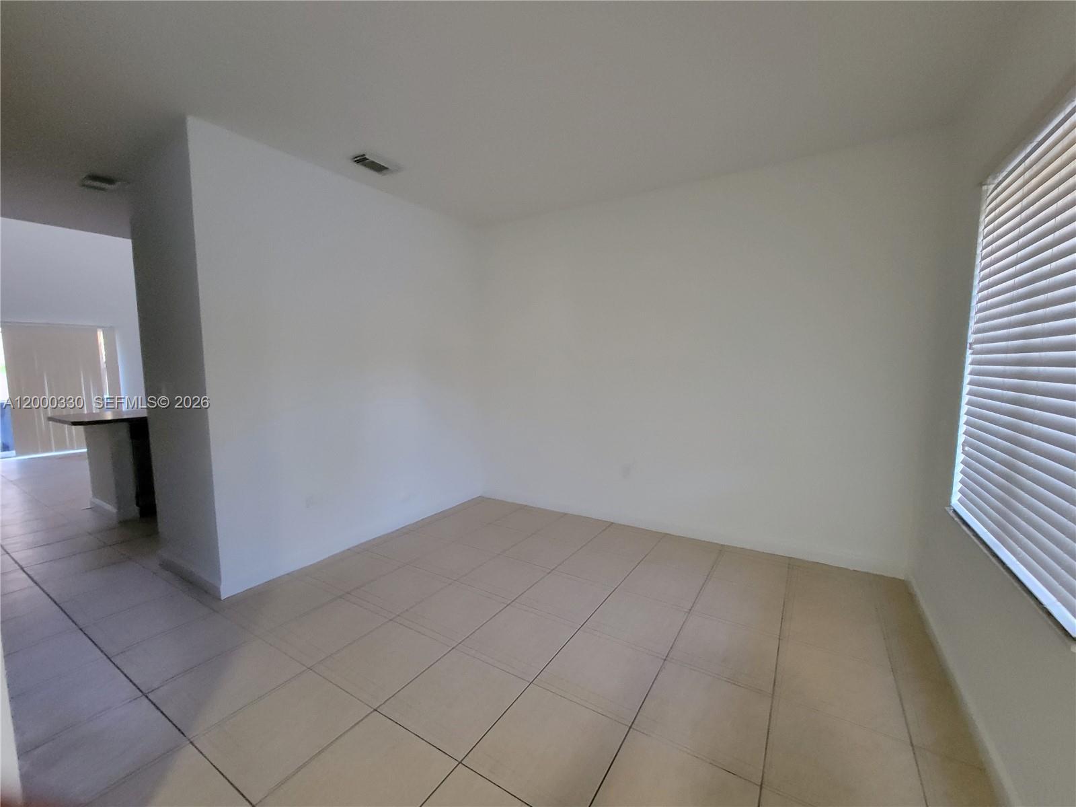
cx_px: 538
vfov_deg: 89.9
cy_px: 404
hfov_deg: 106.2
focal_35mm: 13
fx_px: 404
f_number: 2.2
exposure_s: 1/24
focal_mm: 2.2
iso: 800
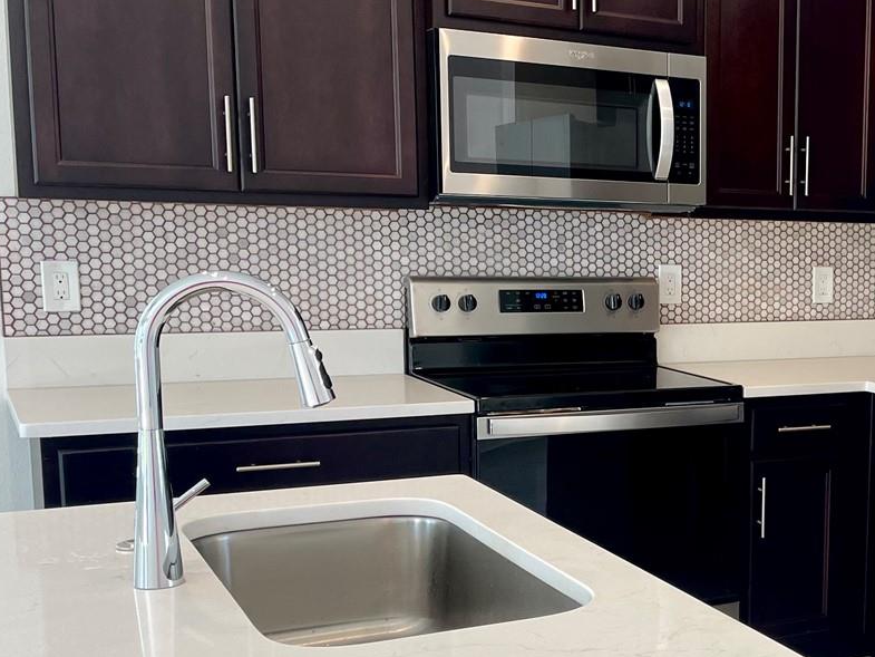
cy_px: 437
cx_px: 847
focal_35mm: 53
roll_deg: -1.4
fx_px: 1340
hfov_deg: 33.5
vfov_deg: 27.4
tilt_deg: -9.8
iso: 80
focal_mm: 4.2
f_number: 1.6
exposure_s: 1/120
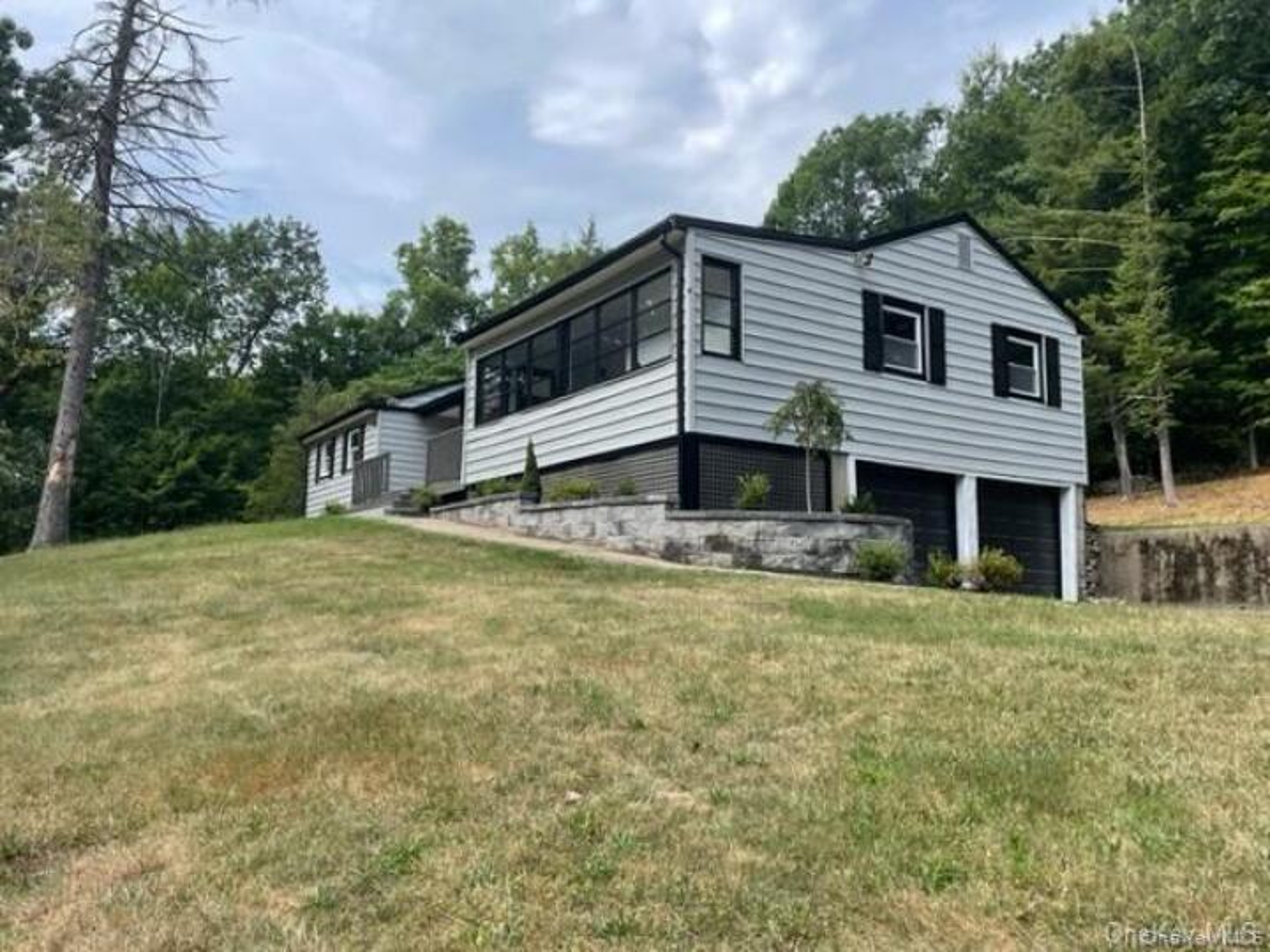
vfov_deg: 53.1
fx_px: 954
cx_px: 635
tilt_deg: +8.5
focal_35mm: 26
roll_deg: -1.2
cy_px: 476
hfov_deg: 67.3
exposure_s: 1/1855
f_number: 1.6
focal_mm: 4.2
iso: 32
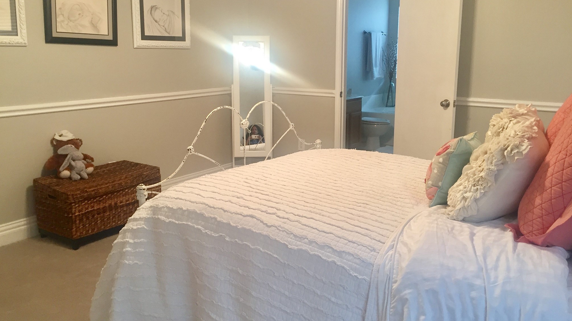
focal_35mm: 32
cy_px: 141
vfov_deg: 36.6
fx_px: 485
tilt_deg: -10.4
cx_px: 287
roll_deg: +0.4
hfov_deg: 61.0
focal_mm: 4.15
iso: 64
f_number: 2.2
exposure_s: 1/30
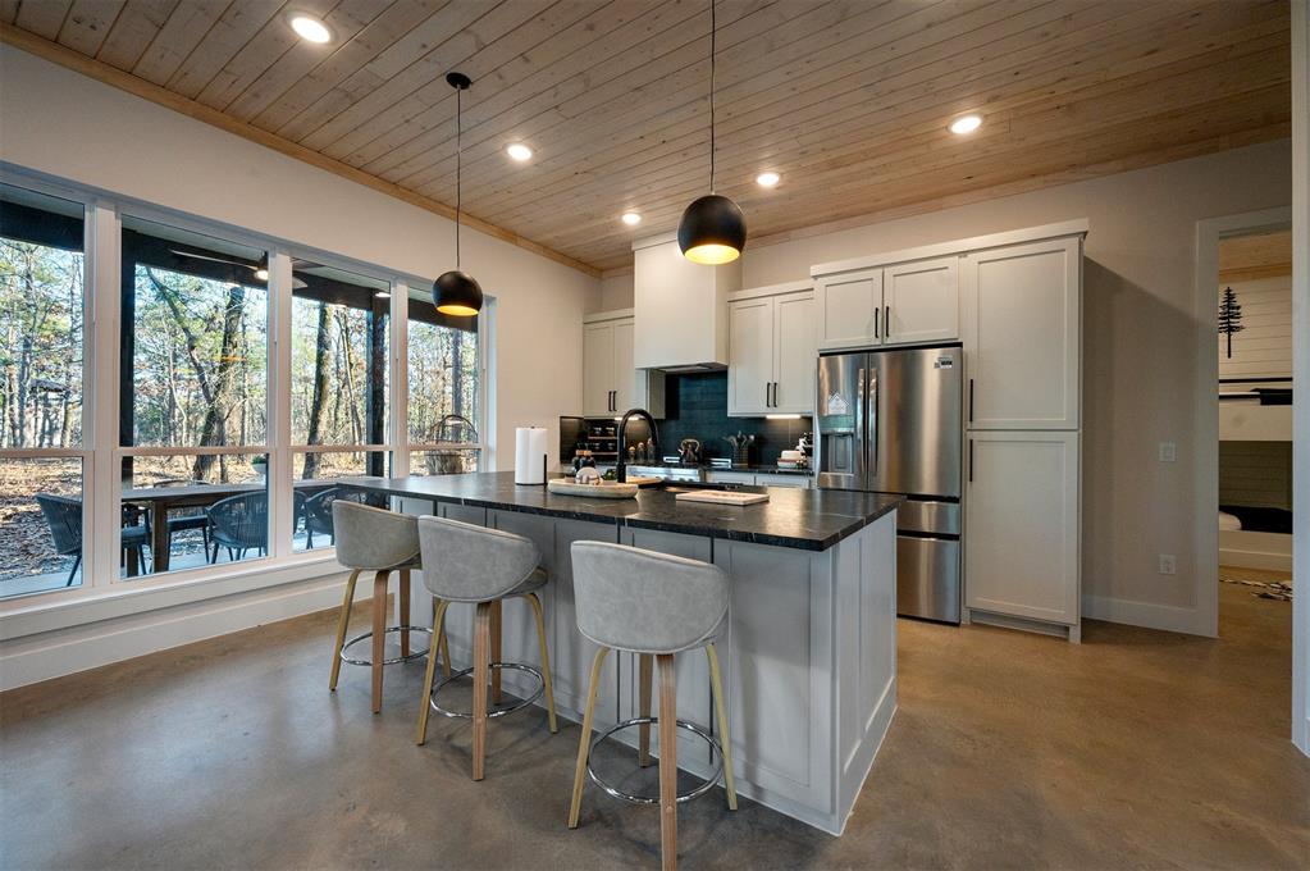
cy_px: 436
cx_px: 655
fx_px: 509
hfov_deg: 104.3
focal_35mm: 14
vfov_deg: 81.1
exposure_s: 1/60
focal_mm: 14
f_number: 9
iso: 500
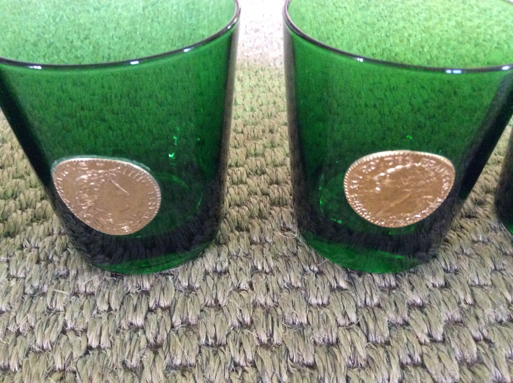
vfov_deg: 44.1
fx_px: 474
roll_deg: -0.2
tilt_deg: -39.0
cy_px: 192
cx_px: 256
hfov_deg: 56.9
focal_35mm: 32
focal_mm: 3.3
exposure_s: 1/17
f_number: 2.4
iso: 640
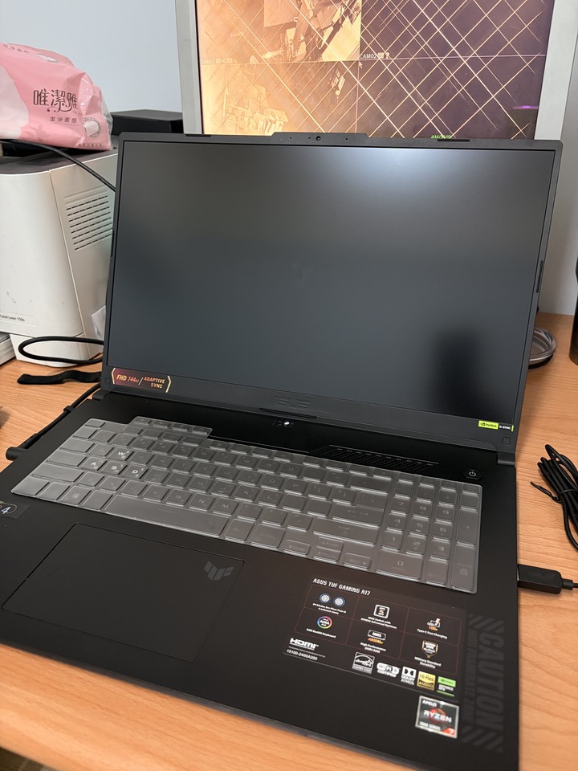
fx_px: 579
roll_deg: +1.3
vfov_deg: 67.3
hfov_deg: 53.1
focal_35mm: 26
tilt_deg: -28.3
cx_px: 289
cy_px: 386
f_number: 1.6
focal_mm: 5.96
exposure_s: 1/60
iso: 320
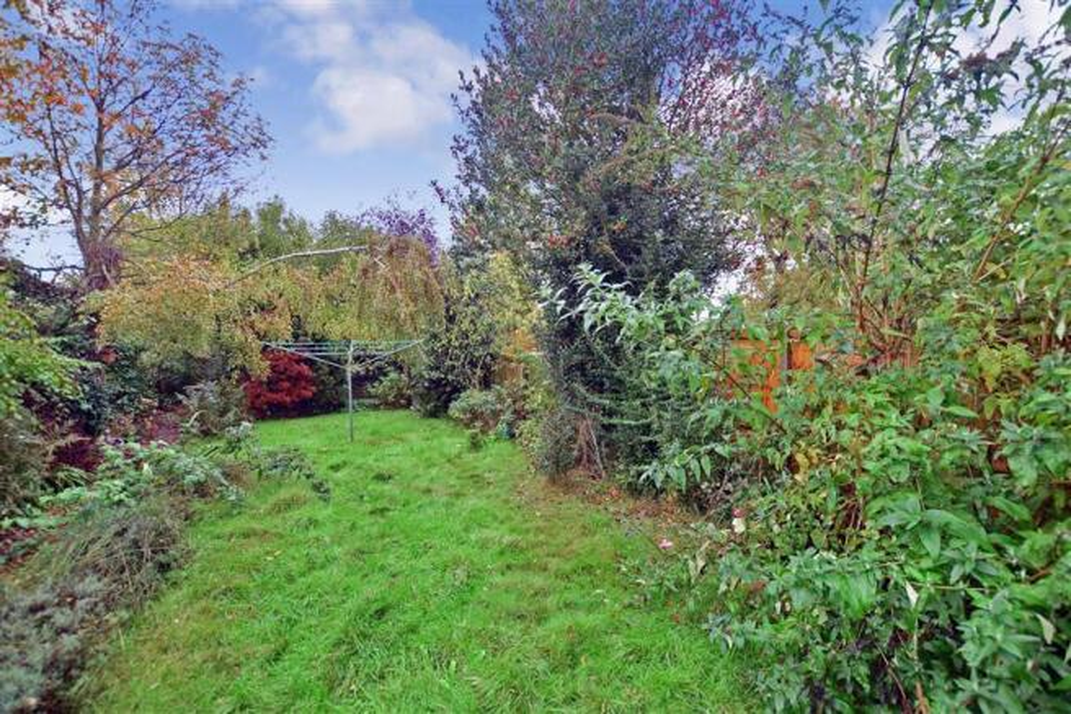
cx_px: 536
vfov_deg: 77.3
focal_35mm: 15
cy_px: 357
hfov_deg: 100.4
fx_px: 446
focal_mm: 10
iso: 200
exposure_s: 1/100
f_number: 5
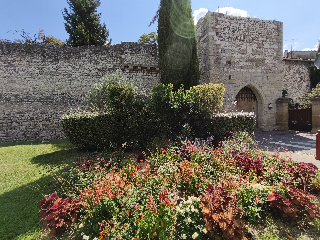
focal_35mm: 15
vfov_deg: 81.7
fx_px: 139
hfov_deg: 98.2
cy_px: 120
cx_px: 160
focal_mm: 1.91
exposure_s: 1/2070
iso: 50
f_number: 2.2
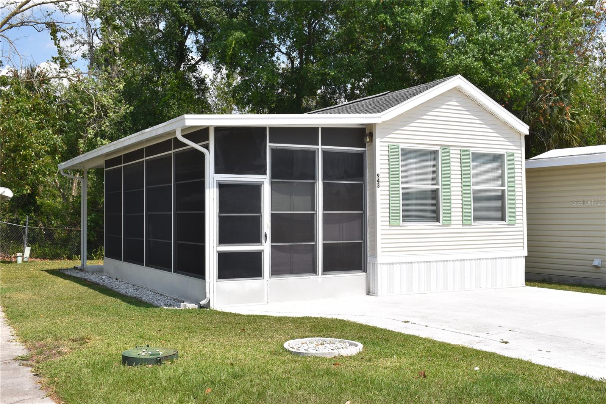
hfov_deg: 47.9
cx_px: 303
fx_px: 682
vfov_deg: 33.0
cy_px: 202
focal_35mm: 40
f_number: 13
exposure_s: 1/200
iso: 100
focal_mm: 27
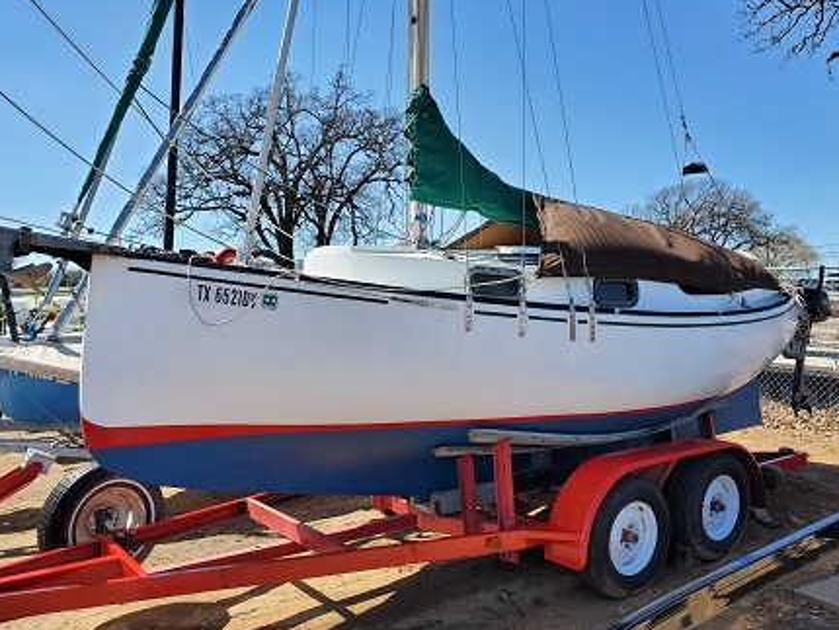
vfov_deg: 48.3
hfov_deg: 61.6
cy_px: 332
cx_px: 420
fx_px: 703
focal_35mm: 29
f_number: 2.4
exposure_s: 1/1093
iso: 50
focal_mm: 4.3
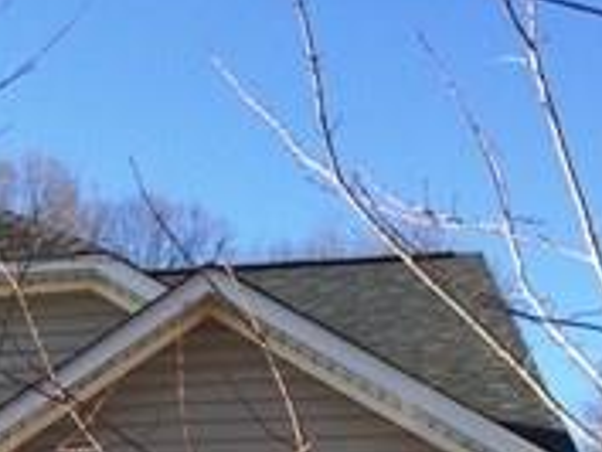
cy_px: 564
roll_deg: +0.7
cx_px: -306
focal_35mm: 105
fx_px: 1827
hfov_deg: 16.9
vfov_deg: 13.7
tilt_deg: +6.2
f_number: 2.2
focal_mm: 4.15
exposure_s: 1/1244
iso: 32
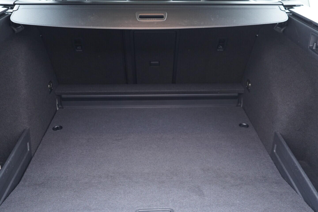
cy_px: 106
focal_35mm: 36
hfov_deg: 53.1
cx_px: 159
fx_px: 318
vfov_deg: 36.9
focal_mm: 24
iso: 1000
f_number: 2.8
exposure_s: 1/40
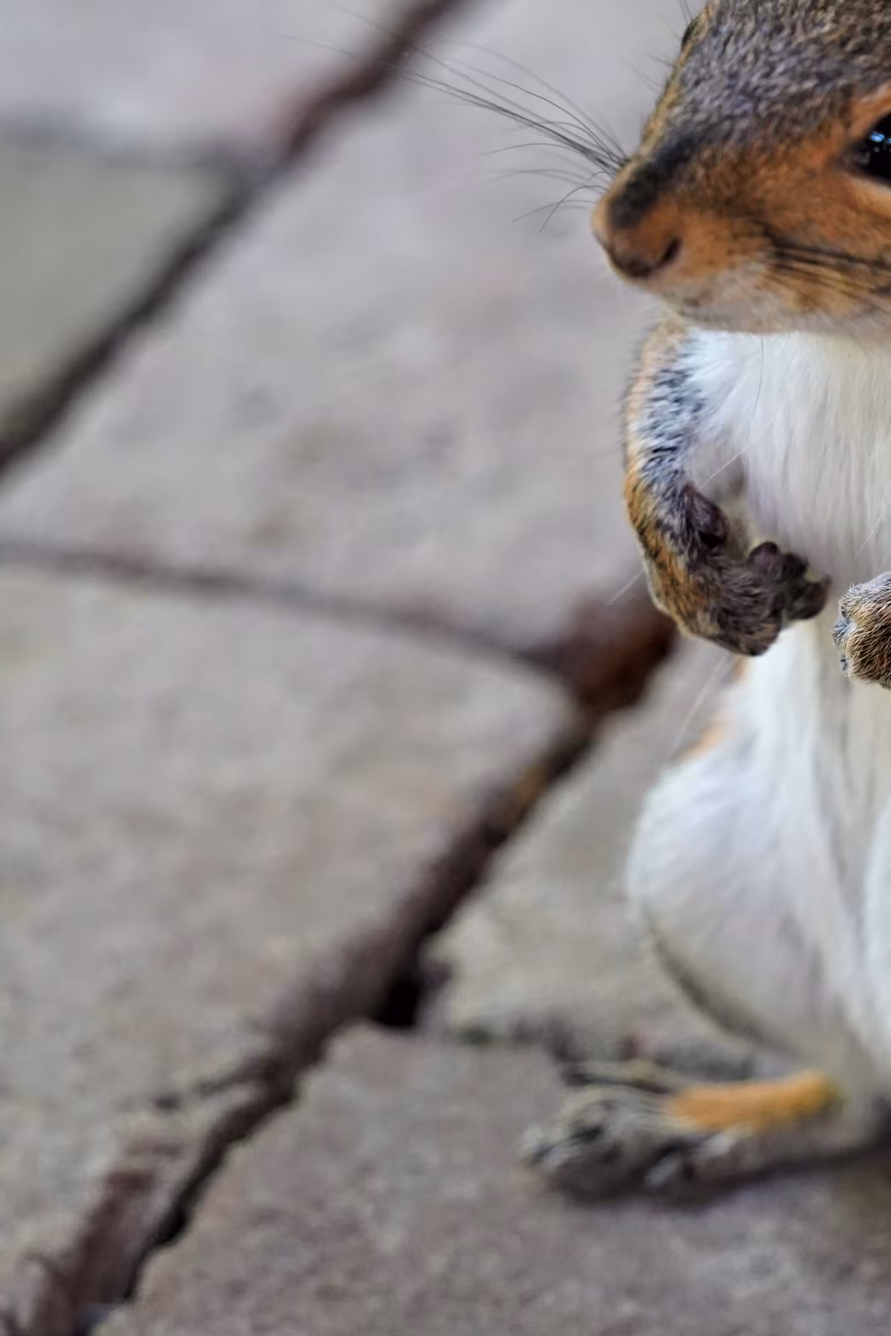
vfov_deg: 5.7
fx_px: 13474
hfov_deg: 3.8
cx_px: 786
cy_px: 709
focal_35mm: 363
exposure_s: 1/200
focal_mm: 189
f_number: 5.6
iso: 4000
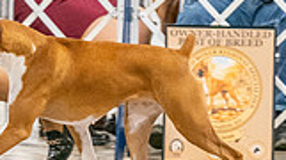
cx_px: 95
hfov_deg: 4.9
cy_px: -21
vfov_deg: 2.7
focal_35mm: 440
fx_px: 3332
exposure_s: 1/250
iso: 6400
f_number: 3.2
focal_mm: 100
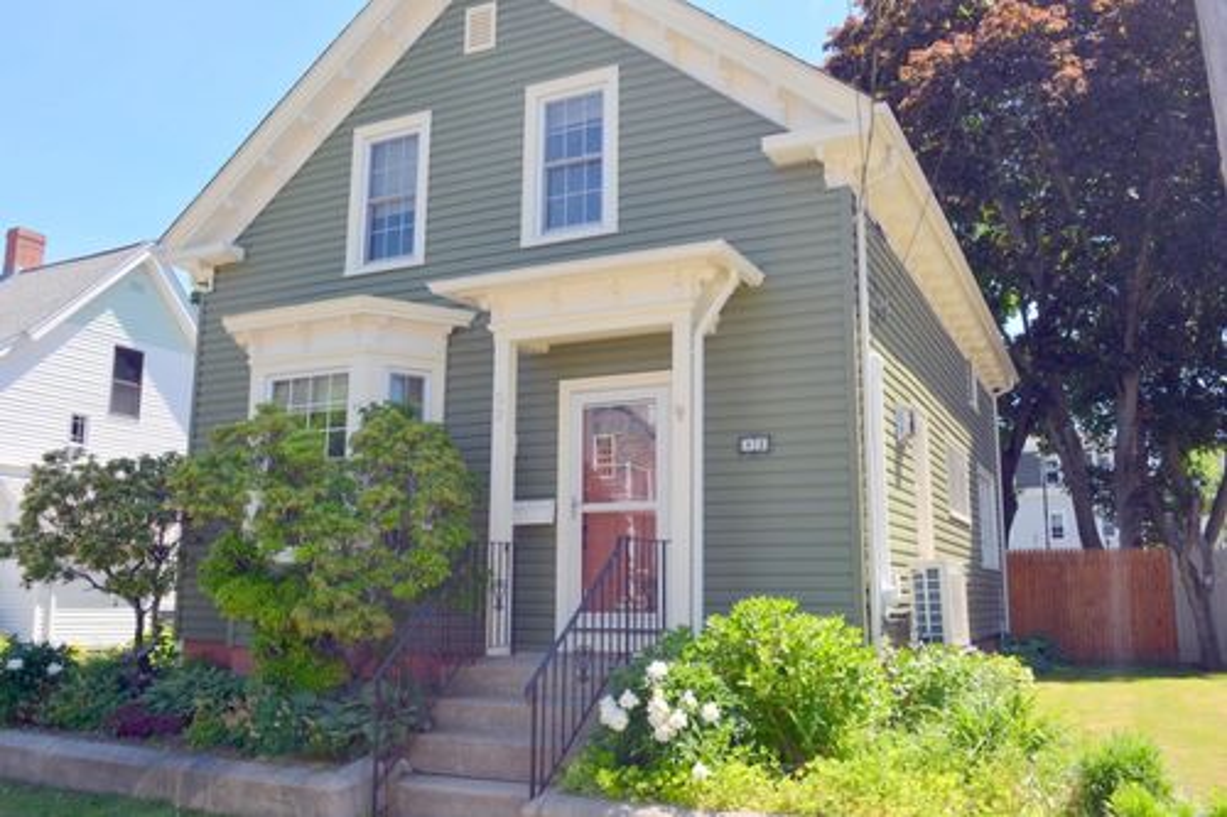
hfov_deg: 61.9
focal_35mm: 30
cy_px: 408
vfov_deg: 43.6
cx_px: 614
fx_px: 1022
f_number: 7.1
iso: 100
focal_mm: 20
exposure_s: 1/200
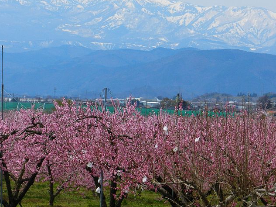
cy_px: 93
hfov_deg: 6.8
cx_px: 139
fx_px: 2319
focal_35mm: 291
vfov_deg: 5.1
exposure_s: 1/1000
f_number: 8
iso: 200
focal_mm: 46.7
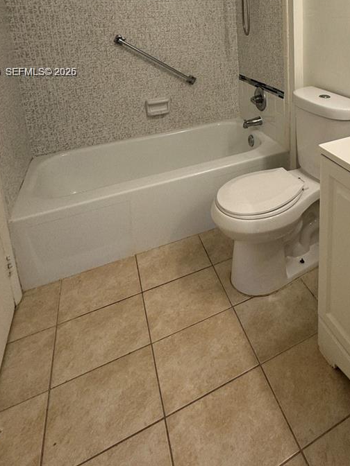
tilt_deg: -12.8
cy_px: 73
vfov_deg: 61.6
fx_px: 337
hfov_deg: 52.6
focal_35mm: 25
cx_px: 260
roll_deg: +0.9
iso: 100
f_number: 2.2
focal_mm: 2.22
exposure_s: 1/120
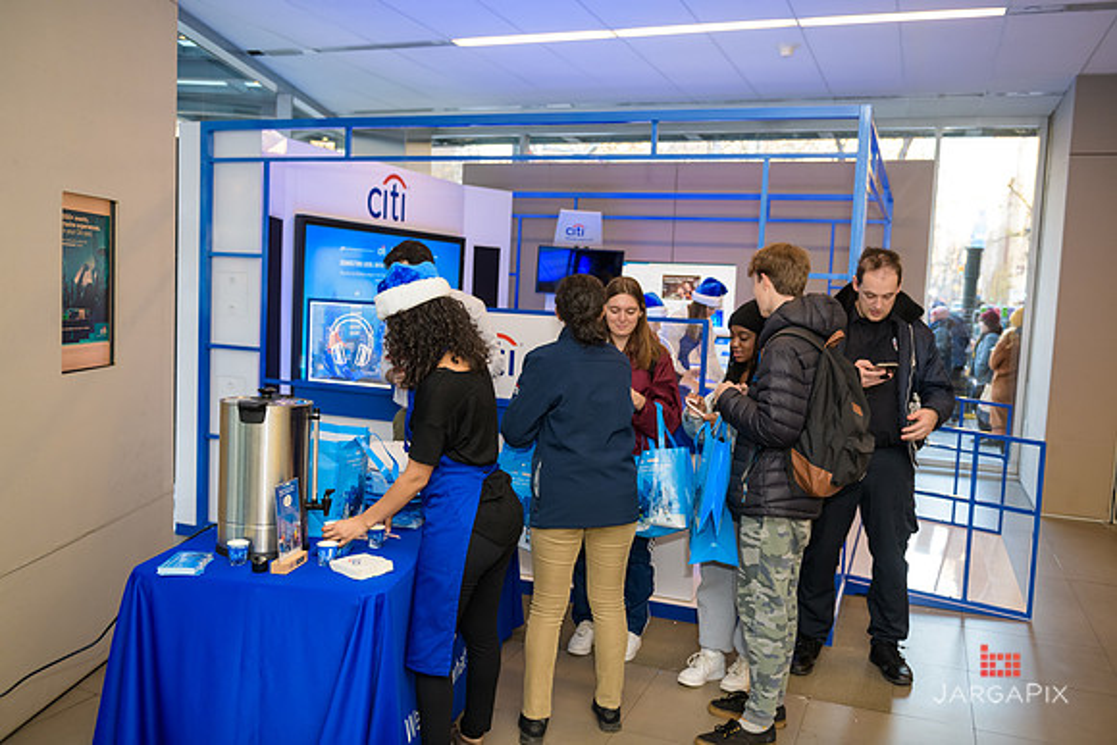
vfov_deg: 42.3
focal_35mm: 31
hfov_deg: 60.3
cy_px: 372
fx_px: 962
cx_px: 558
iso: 800
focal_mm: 31
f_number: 3.2
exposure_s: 1/125
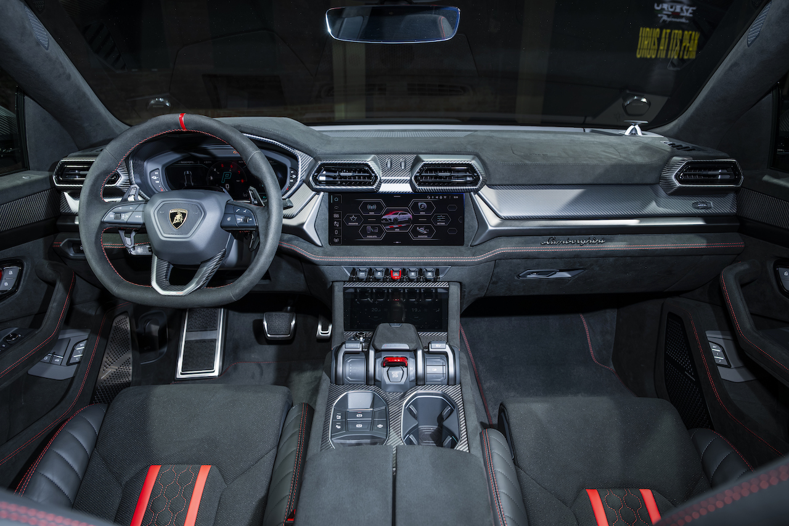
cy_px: 263
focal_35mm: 24
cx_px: 394
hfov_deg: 73.8
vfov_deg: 53.1
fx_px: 526
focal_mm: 24
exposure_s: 1/200
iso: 320
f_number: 5
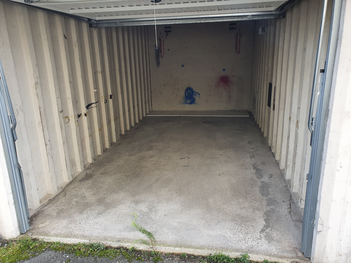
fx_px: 264
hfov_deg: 67.3
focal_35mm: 26
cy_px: 132
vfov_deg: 53.1
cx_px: 176
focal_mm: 4.32
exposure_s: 1/115
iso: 50
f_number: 2.4
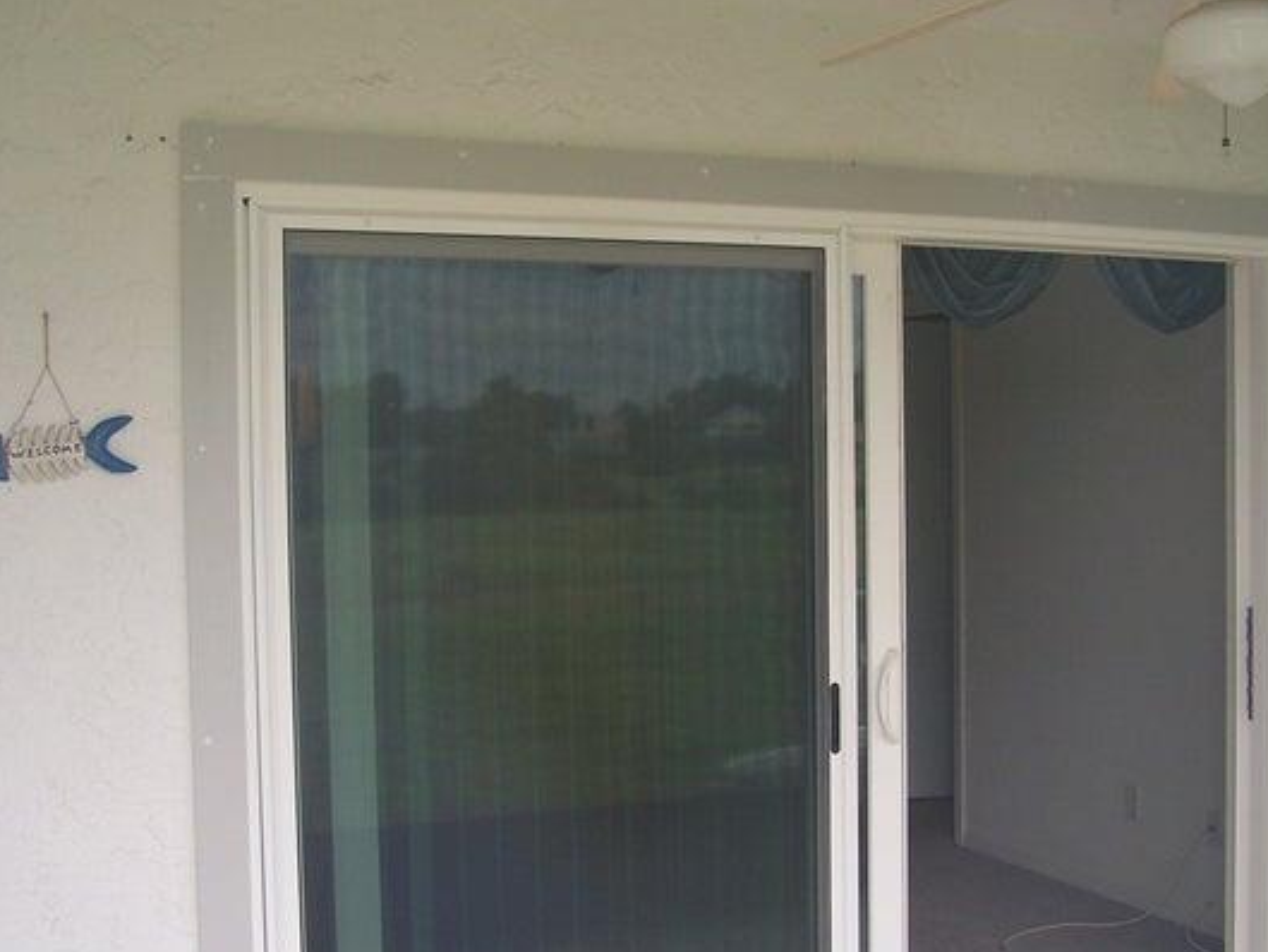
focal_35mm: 46
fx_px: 1685
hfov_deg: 41.1
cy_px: 518
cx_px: 724
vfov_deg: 31.5
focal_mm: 6.3
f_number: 2.8
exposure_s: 1/125
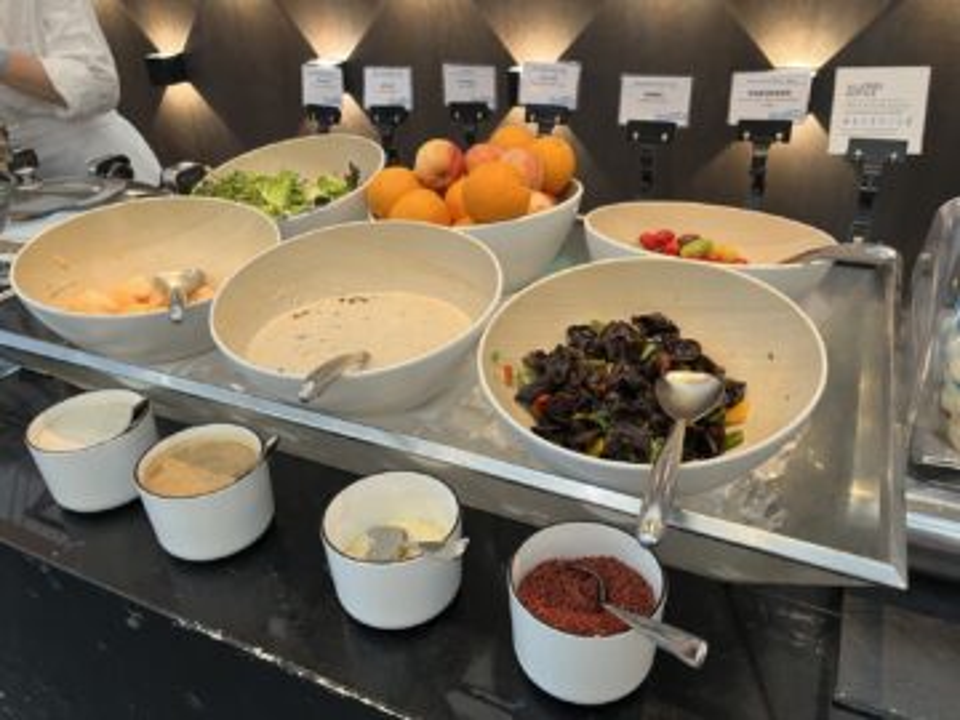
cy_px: 360
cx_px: 480
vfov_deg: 53.1
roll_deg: +3.4
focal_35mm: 26
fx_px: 721
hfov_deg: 67.3
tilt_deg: -29.6
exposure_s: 1/50
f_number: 1.6
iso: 125
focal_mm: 5.1
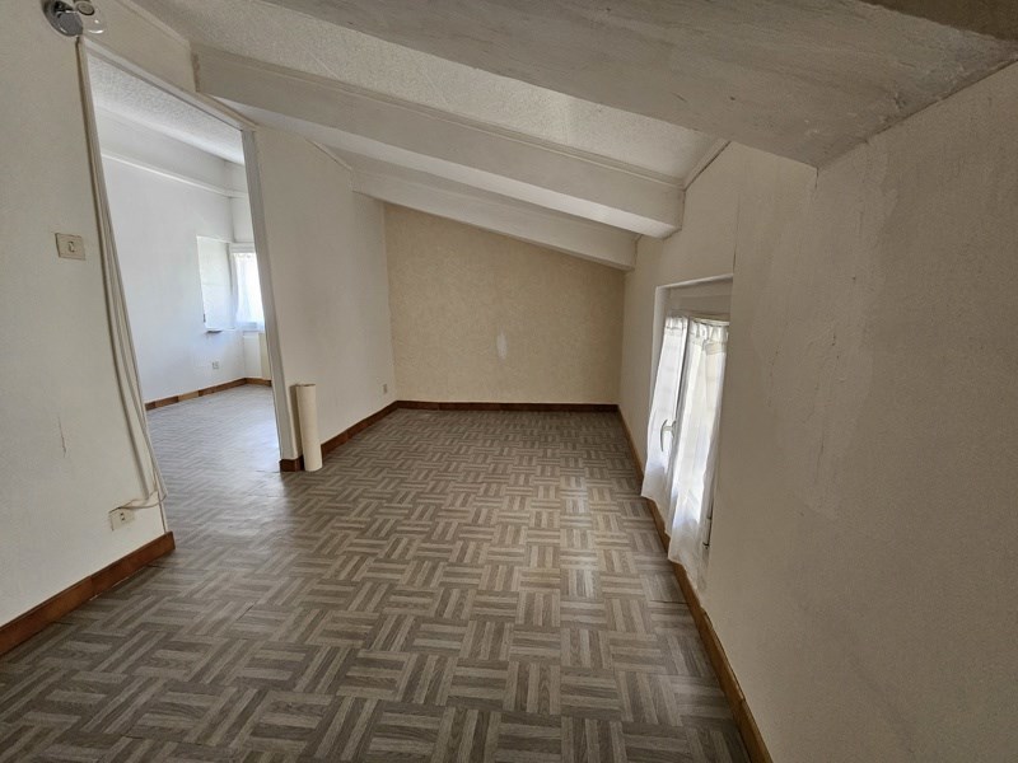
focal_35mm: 13
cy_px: 382
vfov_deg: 89.9
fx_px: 382
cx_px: 509
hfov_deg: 106.2
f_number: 2.2
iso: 320
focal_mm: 2.2
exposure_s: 1/33
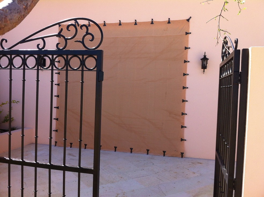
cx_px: 132
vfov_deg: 40.6
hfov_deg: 52.7
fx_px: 267
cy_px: 98
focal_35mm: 35
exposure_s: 1/670
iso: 80
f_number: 2.8
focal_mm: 3.85
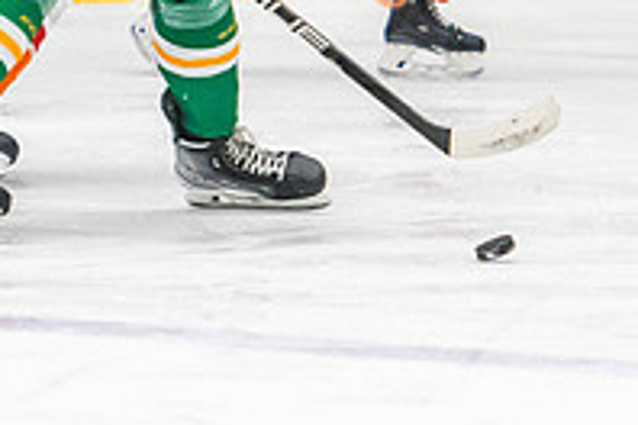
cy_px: -171
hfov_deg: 2.6
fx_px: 14053
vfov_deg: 1.7
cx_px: 206
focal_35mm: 793
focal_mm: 155
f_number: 2.8
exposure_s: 1/640
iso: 2000
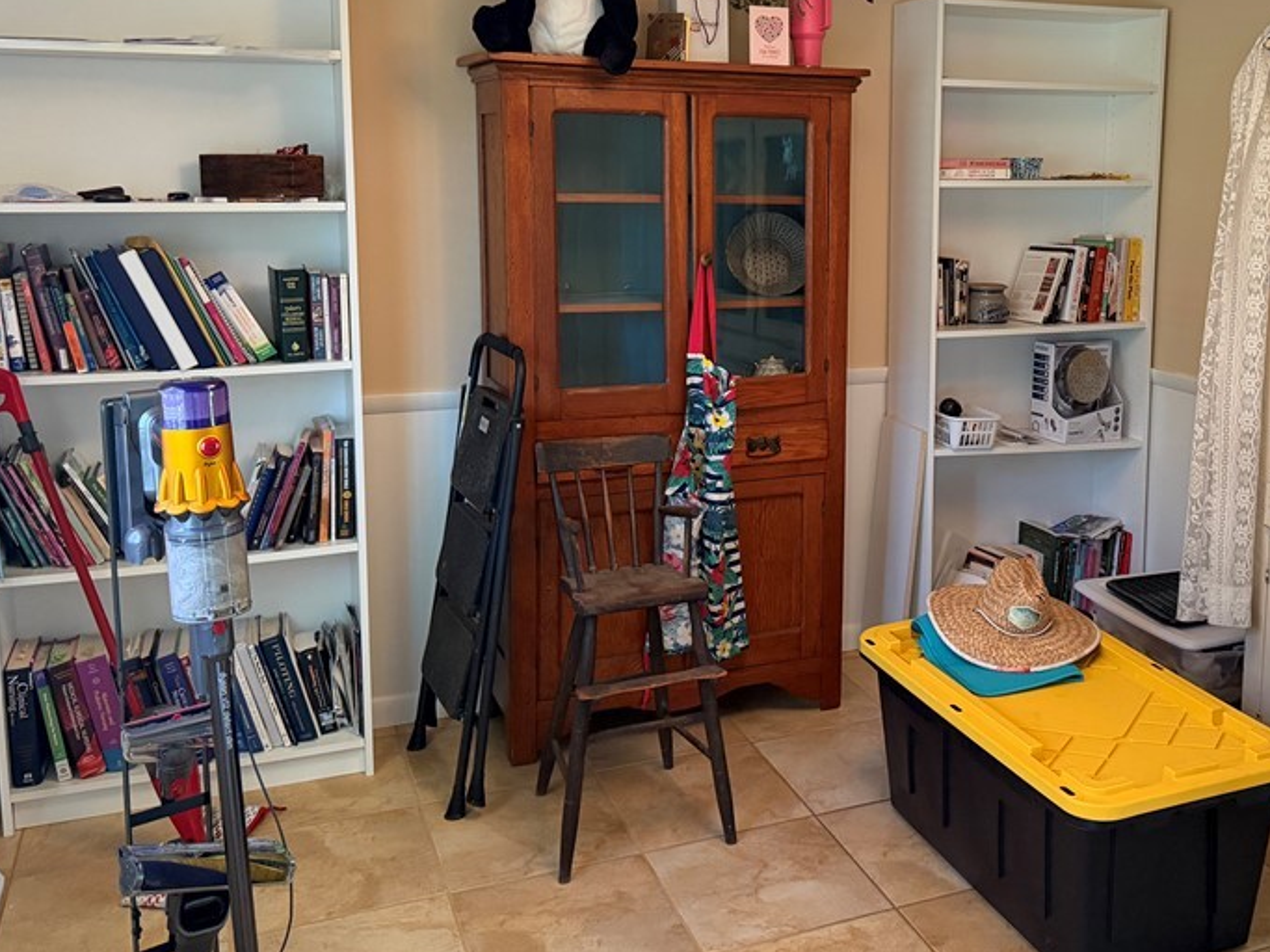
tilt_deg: -8.0
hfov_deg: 50.4
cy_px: 333
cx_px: 850
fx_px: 1321
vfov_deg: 39.3
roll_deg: -1.0
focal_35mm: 36
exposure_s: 1/60
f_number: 1.78
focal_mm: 6.76
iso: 500
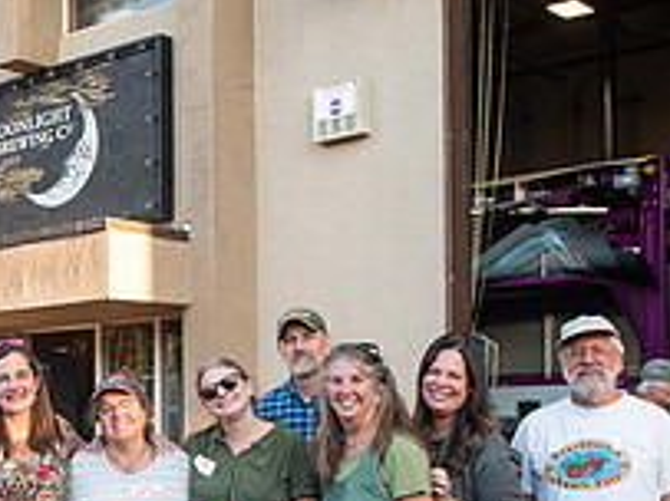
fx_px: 1277
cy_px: 450
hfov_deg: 27.1
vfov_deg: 21.7
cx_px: -59
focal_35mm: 66
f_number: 4
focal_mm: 24
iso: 400
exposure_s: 1/200
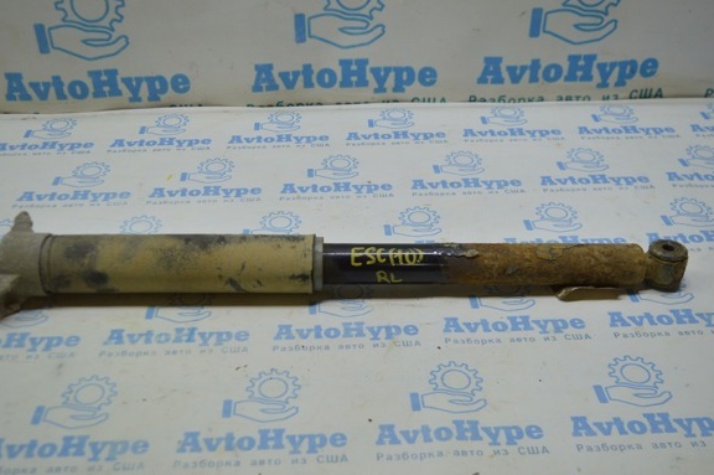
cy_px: 233
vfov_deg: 33.3
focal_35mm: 40
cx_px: 322
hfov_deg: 48.4
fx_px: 793
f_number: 4
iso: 400
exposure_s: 1/125
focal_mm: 24
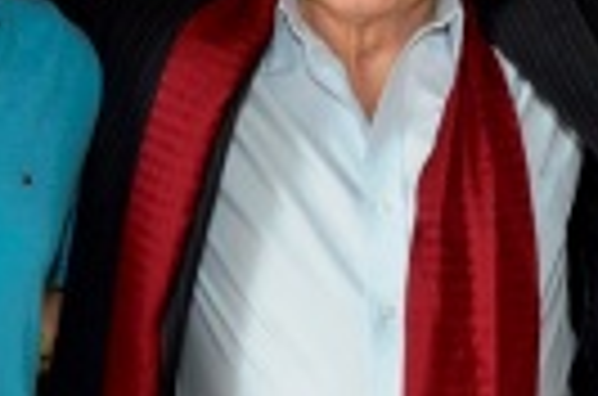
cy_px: 137
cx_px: 382
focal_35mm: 101
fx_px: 1674
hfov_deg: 20.2
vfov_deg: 13.5
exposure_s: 1/60
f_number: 9
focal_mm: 20
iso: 2000
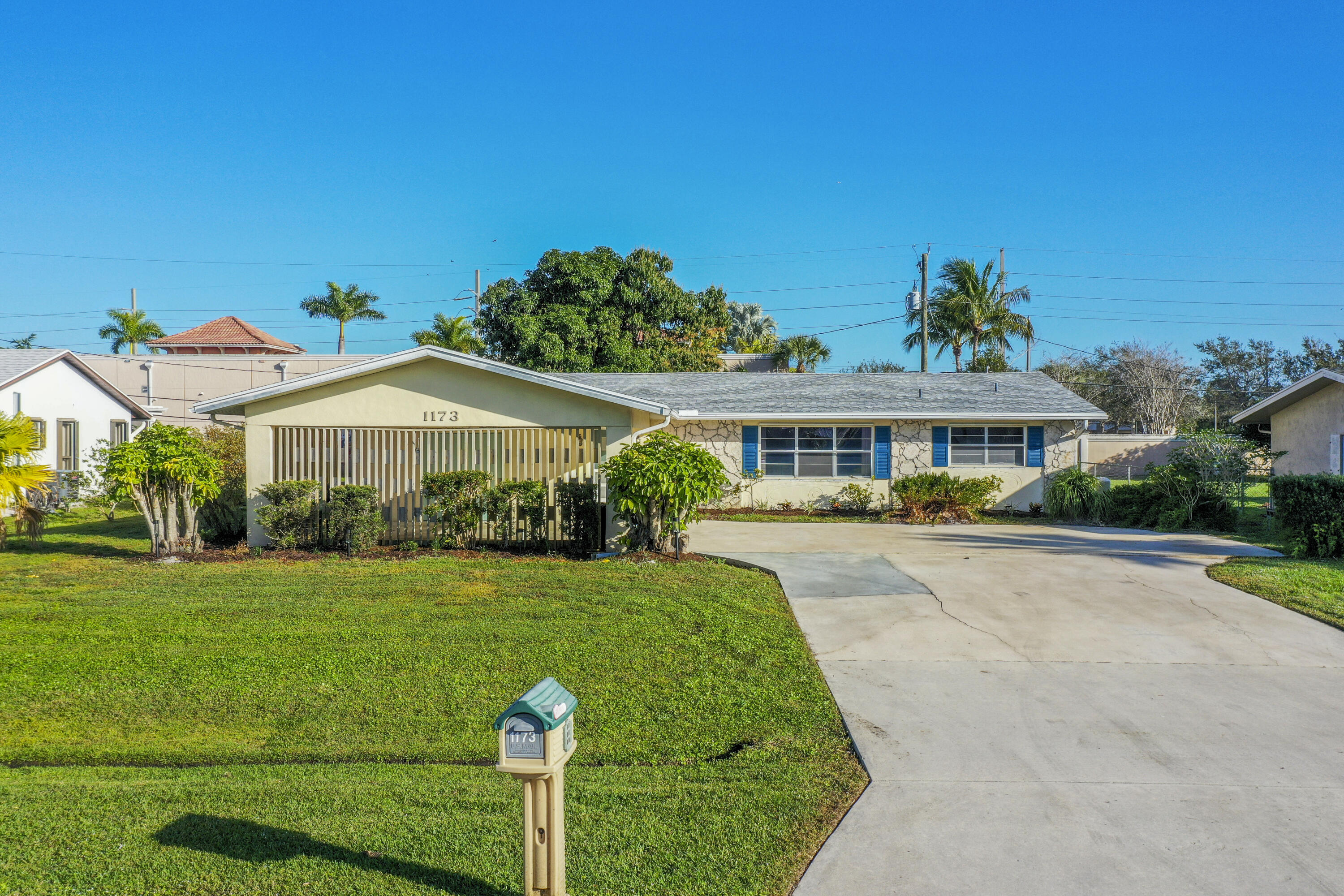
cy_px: 448
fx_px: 1045
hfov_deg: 65.5
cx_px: 672
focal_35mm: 28
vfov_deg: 46.4
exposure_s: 1/500
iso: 100
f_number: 5
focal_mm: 10.26
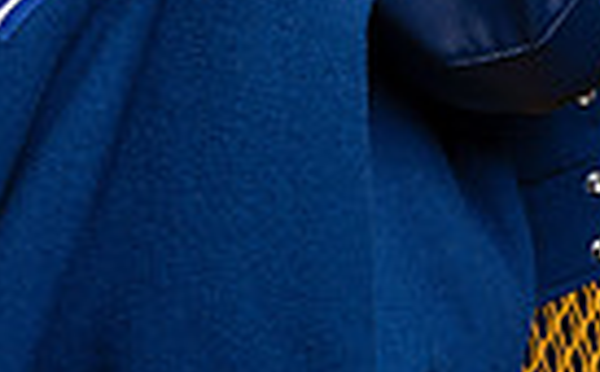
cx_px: 298
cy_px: -551
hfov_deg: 16.0
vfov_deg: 8.9
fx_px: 2138
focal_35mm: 131
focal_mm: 39
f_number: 8
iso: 125
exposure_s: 1/250
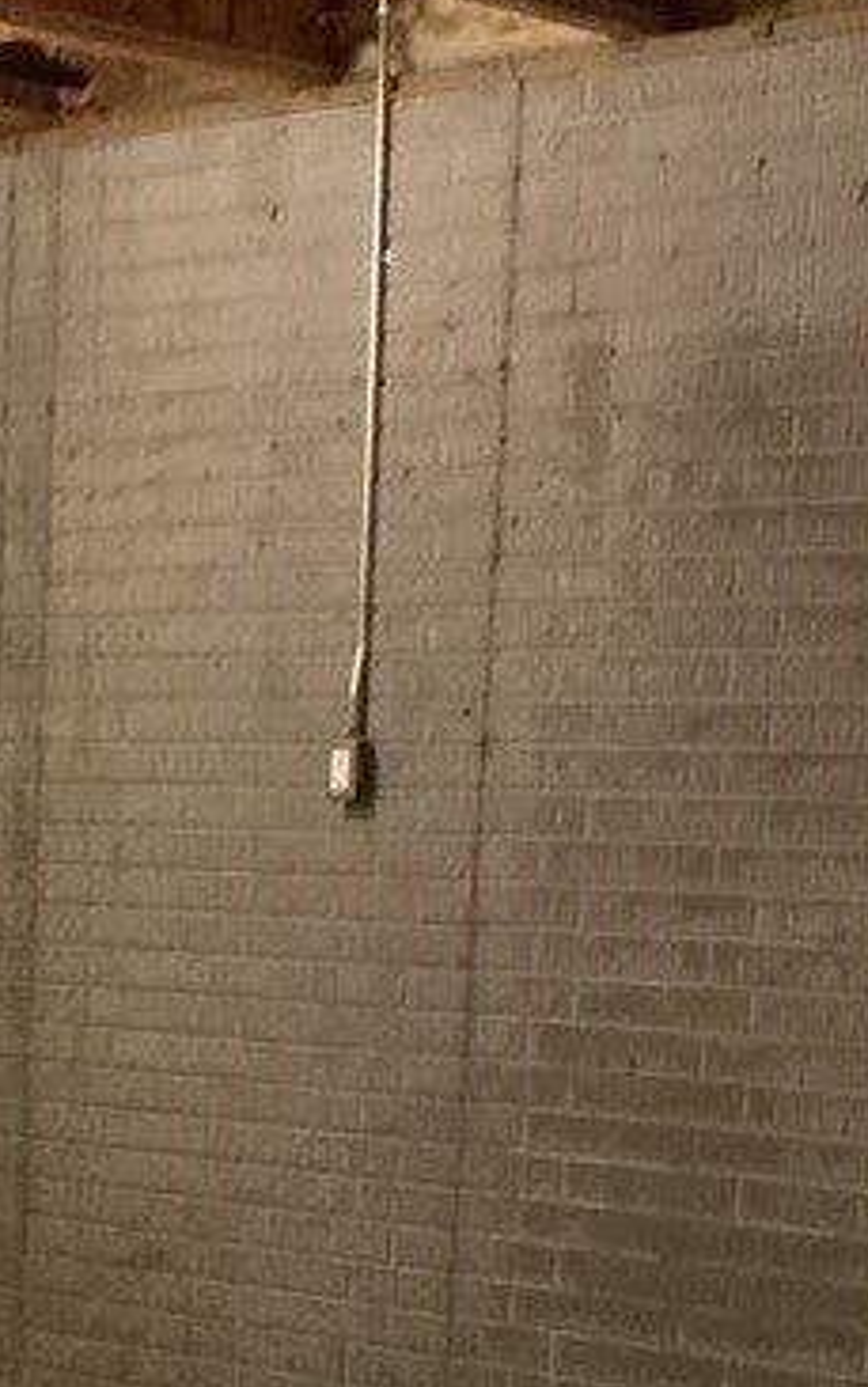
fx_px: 3252
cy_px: 1338
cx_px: -557
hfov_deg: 13.9
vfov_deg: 23.2
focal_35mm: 86
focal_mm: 3
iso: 500
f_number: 1.8
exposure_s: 1/30
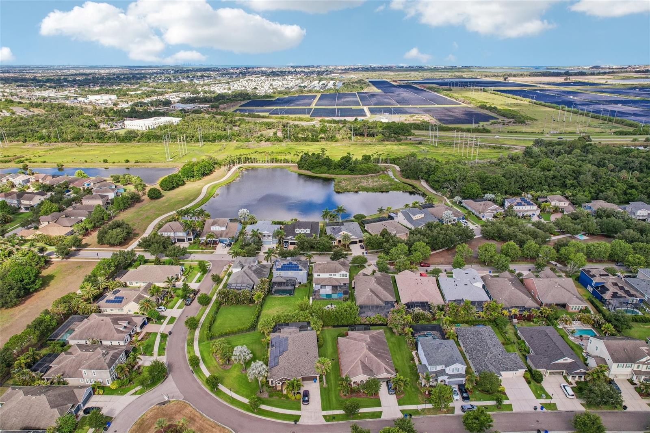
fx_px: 397
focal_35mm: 22
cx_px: 325
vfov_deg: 57.2
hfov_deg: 78.6
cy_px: 216
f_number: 2.8
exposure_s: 1/240
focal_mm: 8.4
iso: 140
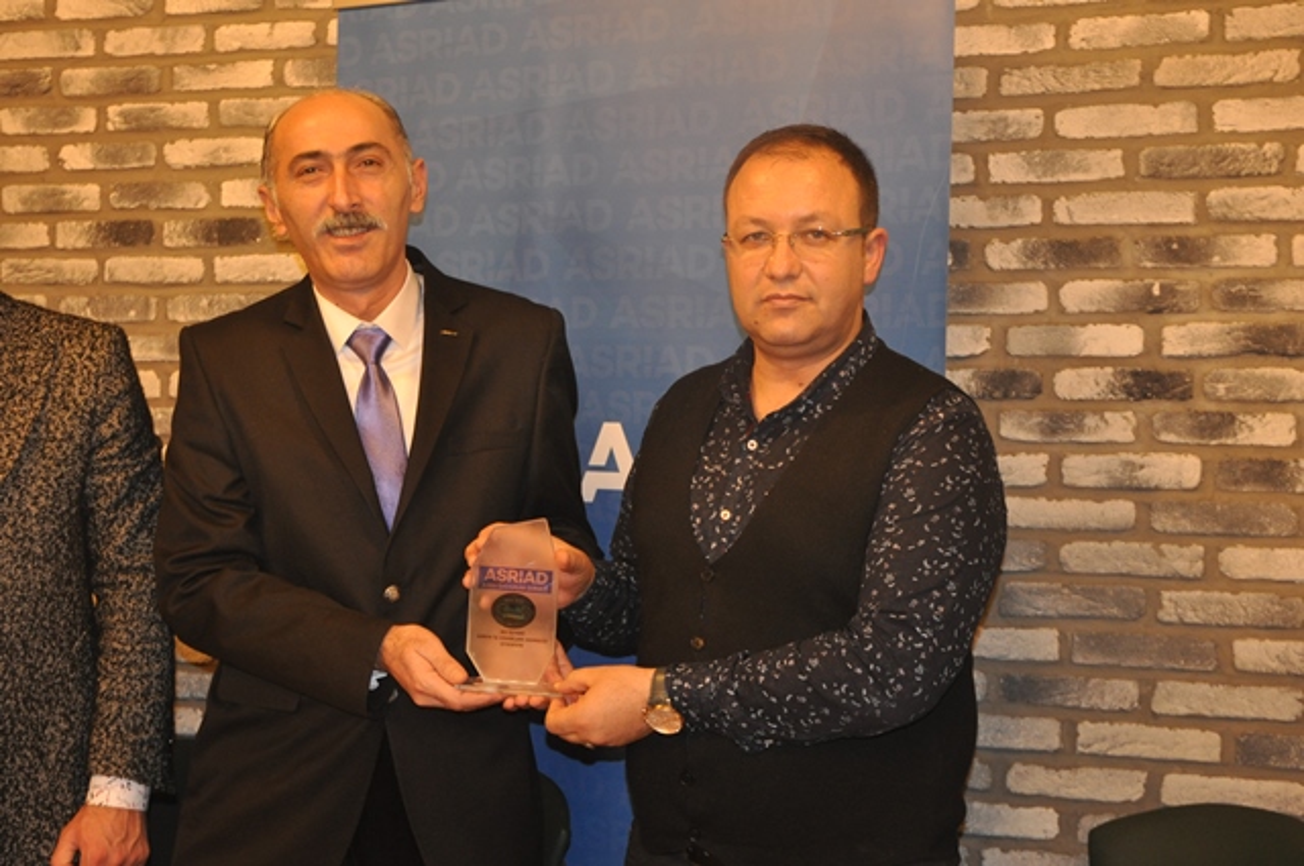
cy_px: 433
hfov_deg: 35.1
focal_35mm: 57
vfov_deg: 23.7
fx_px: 2062
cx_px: 652
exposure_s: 1/60
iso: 800
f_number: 4.2
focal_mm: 38
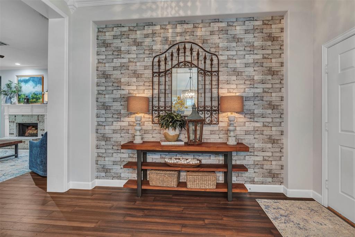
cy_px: 118
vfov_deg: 67.4
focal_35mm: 18
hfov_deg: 90.0
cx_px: 178
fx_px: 178
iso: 320
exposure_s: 1/4
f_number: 7.1
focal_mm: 18
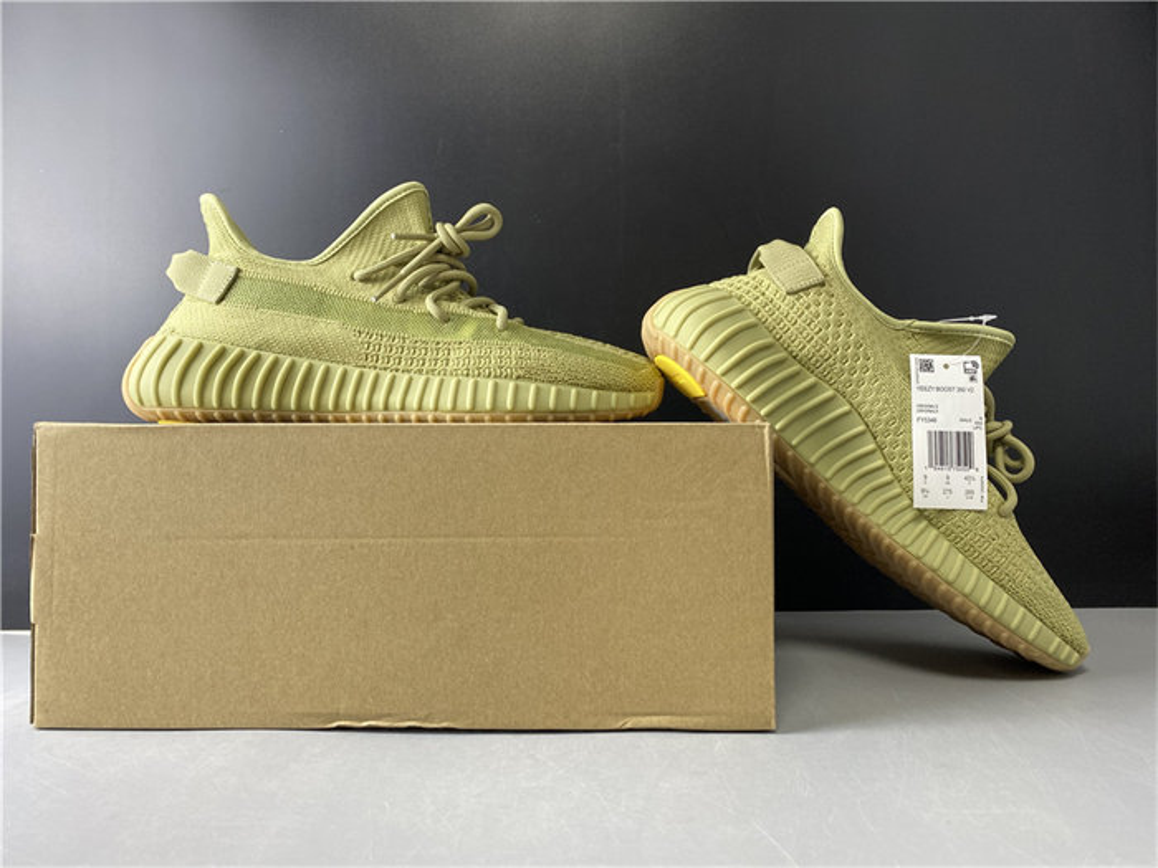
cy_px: 434
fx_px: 870
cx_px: 579
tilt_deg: +1.8
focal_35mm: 26
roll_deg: +0.7
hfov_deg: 67.3
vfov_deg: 53.1
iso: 80
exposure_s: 1/50
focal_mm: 4.25
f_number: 1.8
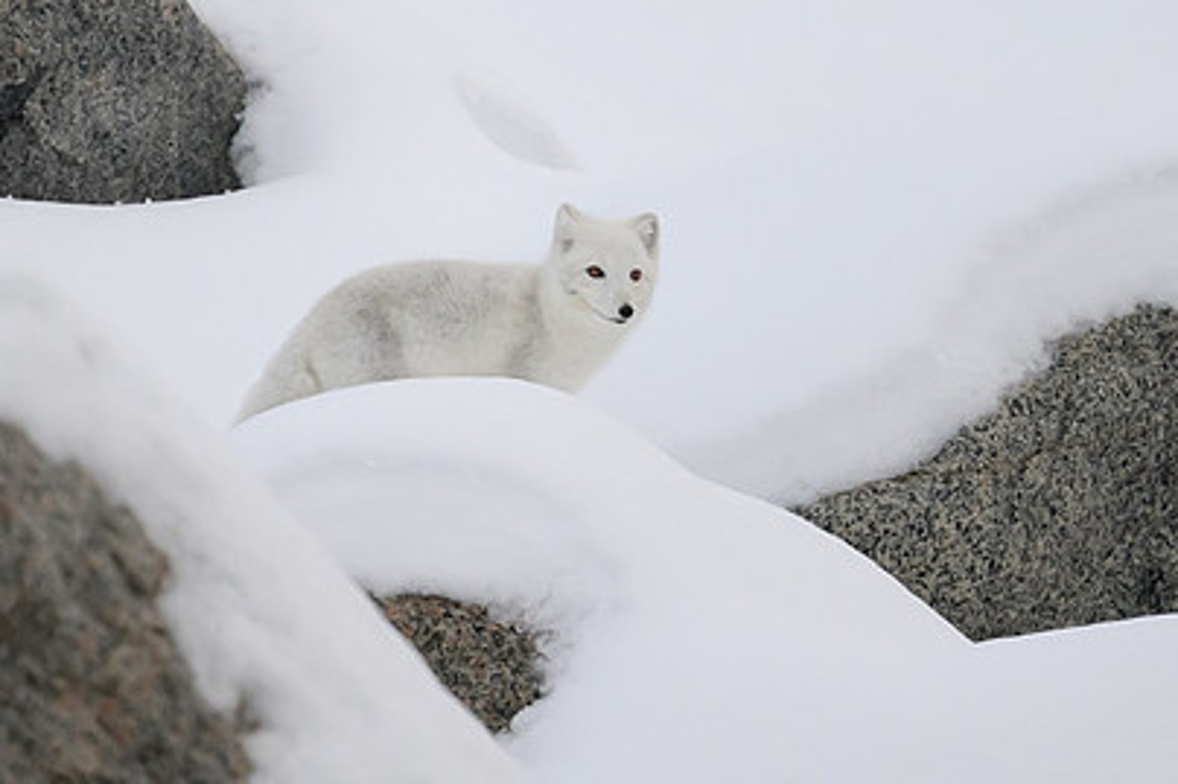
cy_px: 201
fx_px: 44907
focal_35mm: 1373
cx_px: 521
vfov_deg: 1.0
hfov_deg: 1.5
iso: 2000
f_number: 4
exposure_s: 1/1600
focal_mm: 560
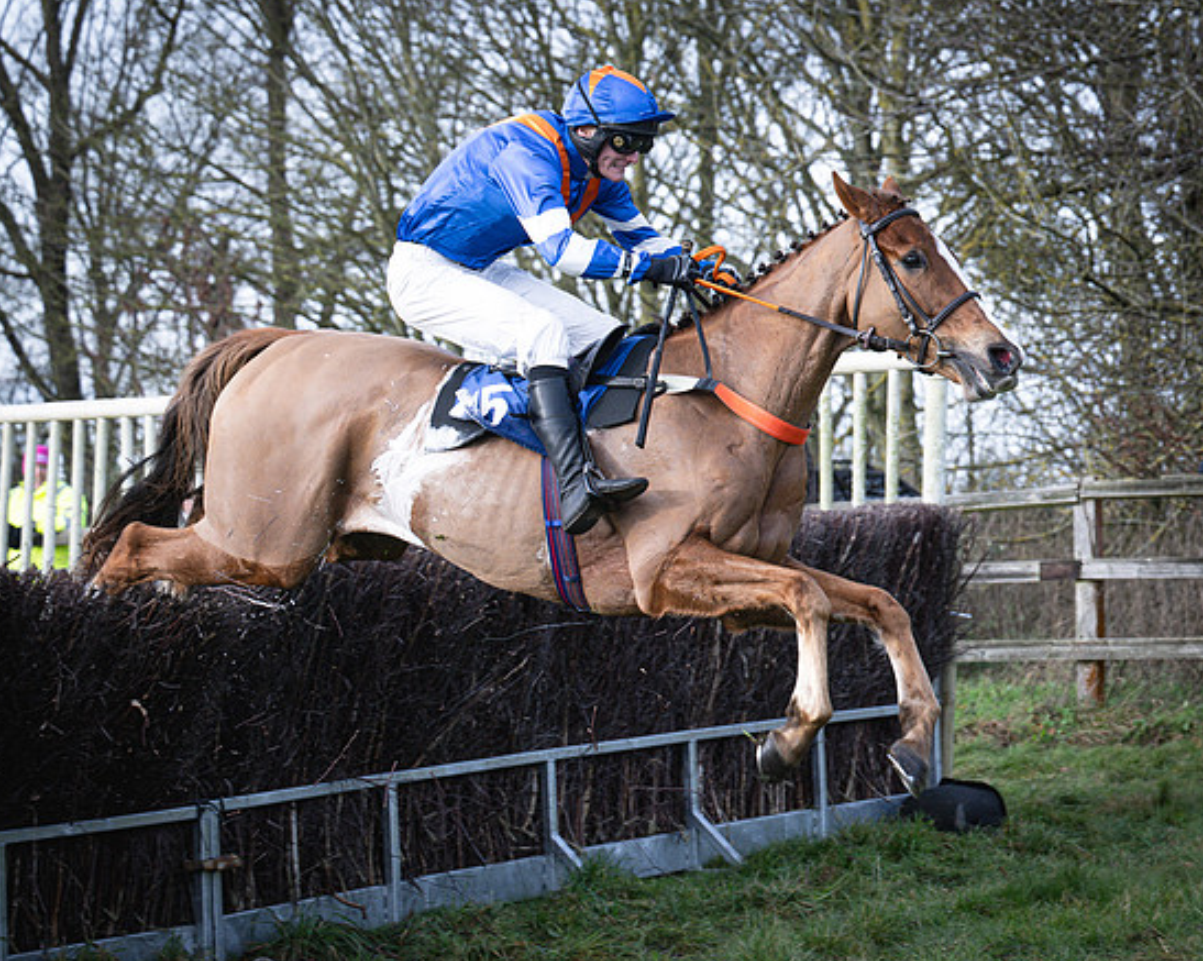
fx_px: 4235
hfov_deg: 16.1
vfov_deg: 12.9
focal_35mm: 119
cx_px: 821
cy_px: 500
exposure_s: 1/1000
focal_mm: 70
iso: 400
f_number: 4
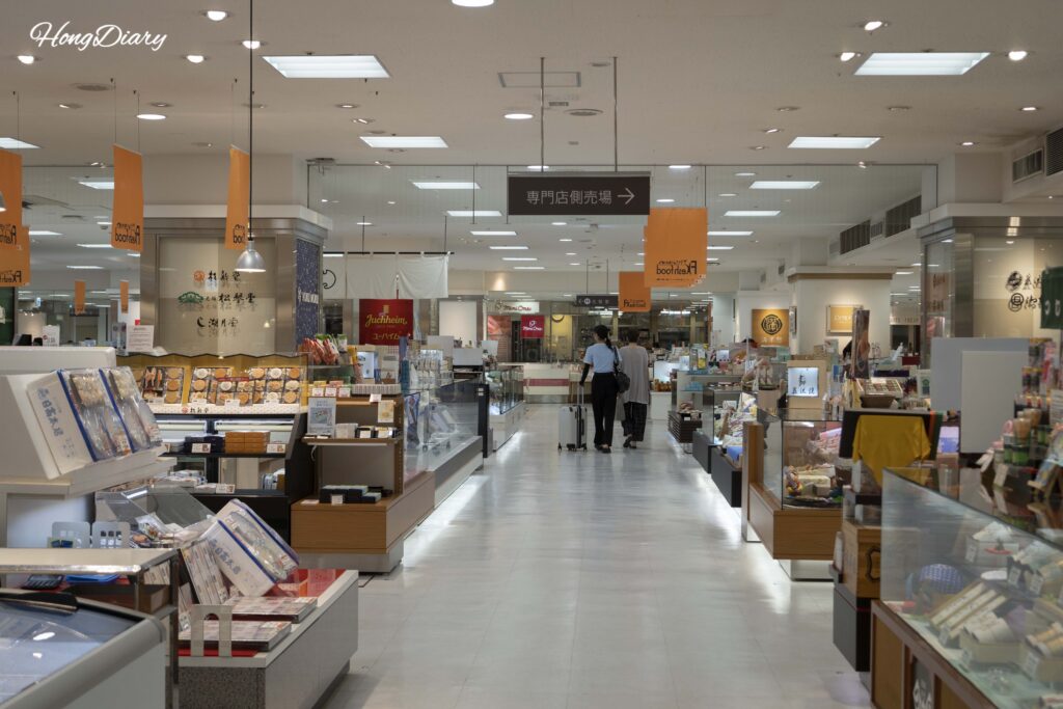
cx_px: 532
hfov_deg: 41.1
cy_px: 354
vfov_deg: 28.1
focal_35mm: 48
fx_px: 1417
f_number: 5.6
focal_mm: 48
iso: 400
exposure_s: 1/160
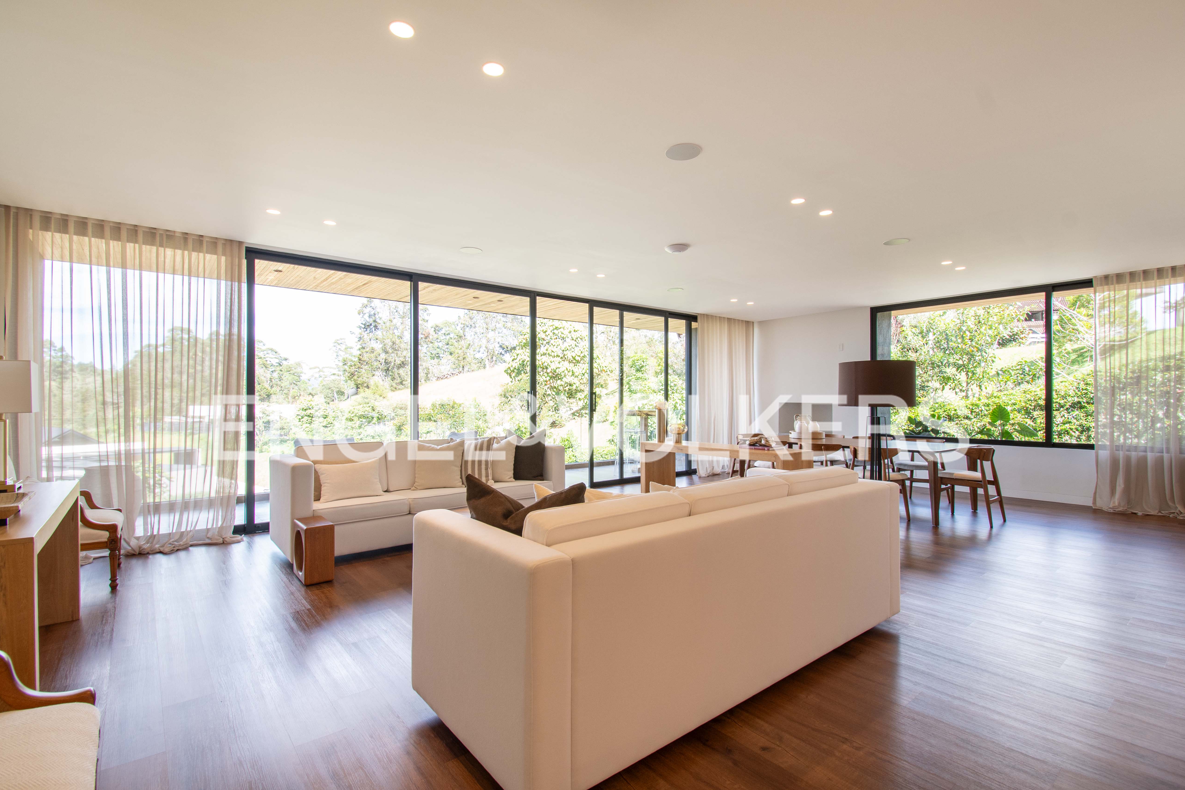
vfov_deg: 73.7
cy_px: 399
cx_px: 593
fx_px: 527
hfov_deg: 96.7
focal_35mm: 16
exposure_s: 1/20
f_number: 9
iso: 125
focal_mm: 10
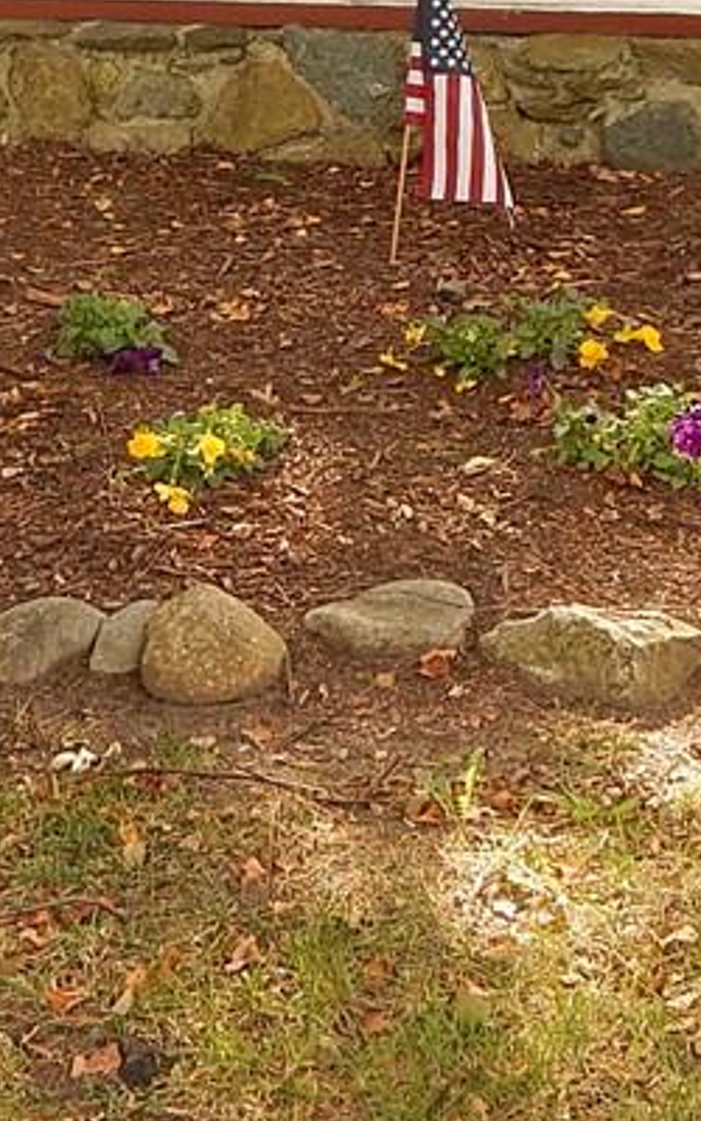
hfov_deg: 12.7
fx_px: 3148
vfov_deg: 19.9
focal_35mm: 103
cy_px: 171
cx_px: 395
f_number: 3.4
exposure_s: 1/125
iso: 125
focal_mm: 6.8
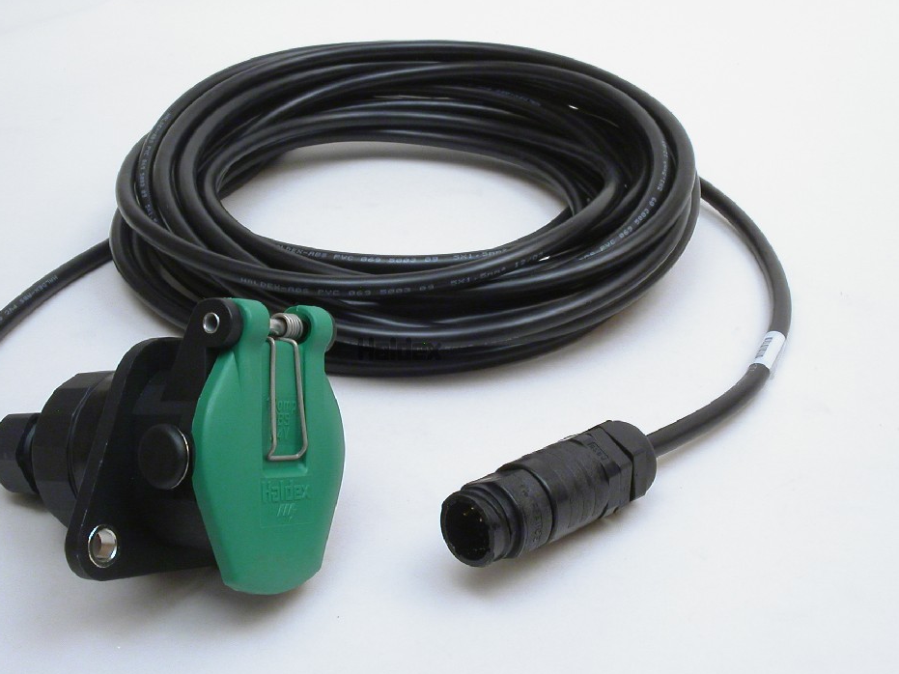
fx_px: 1272
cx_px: 399
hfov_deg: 38.9
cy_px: 348
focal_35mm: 49
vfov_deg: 29.7
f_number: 6.7
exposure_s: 1
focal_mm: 7.8
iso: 100
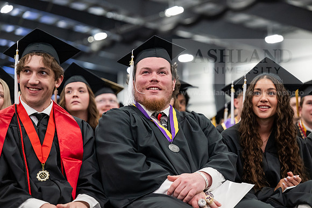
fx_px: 789
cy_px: 104
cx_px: 156
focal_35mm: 91
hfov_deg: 22.4
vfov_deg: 15.0
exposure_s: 1/200
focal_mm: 91
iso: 2500
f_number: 3.2
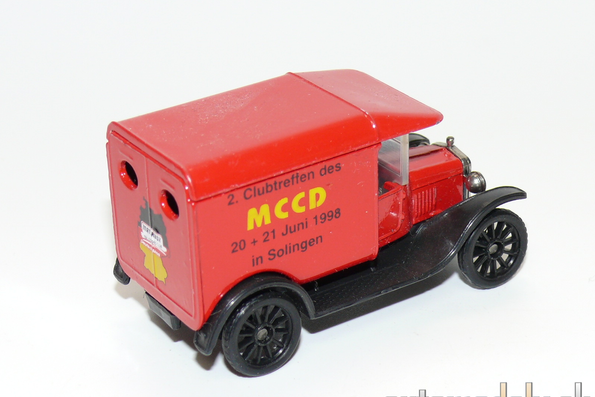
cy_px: 215
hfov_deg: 20.6
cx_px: 298
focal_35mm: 99
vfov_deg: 13.8
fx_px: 1636
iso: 100
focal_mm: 12.9
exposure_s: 1/30
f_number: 4
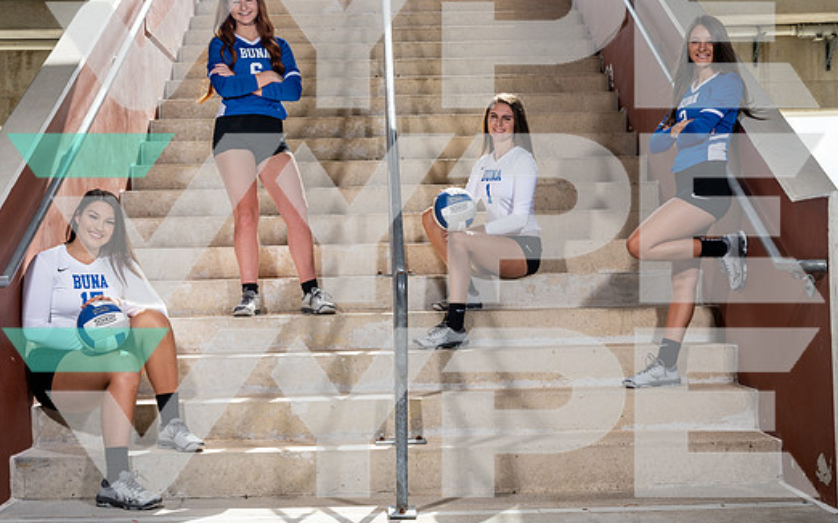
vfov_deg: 25.3
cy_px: 219
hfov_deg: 39.6
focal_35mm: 51
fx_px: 1164
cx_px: 416
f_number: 8
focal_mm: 45
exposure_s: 1/125
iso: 100
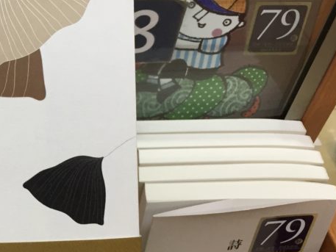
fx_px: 631
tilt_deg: -42.5
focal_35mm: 65
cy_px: 105
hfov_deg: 27.2
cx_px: -37
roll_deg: -2.6
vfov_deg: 22.6
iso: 40
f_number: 2.2
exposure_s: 1/30
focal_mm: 4.15
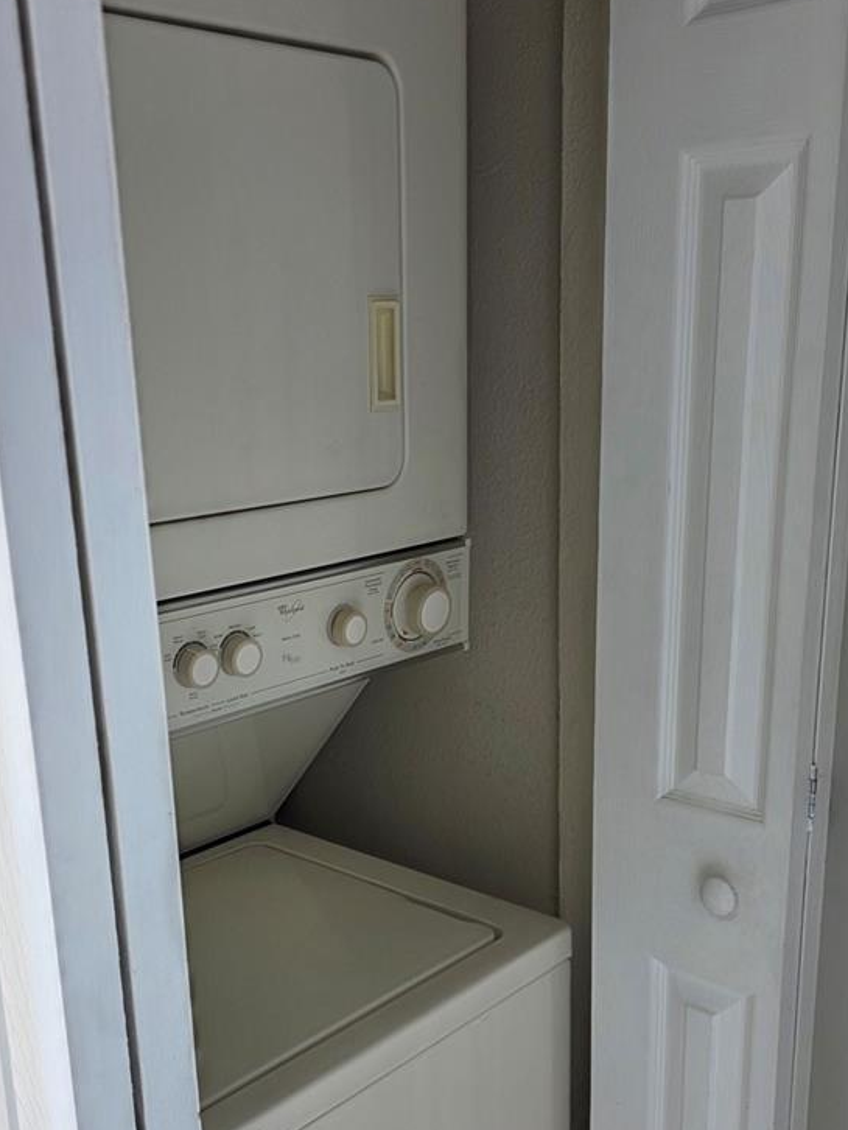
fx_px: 1240
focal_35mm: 38
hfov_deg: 37.7
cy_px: 736
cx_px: 395
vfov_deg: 48.3
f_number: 1.7
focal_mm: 6.3
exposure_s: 1/120
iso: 50
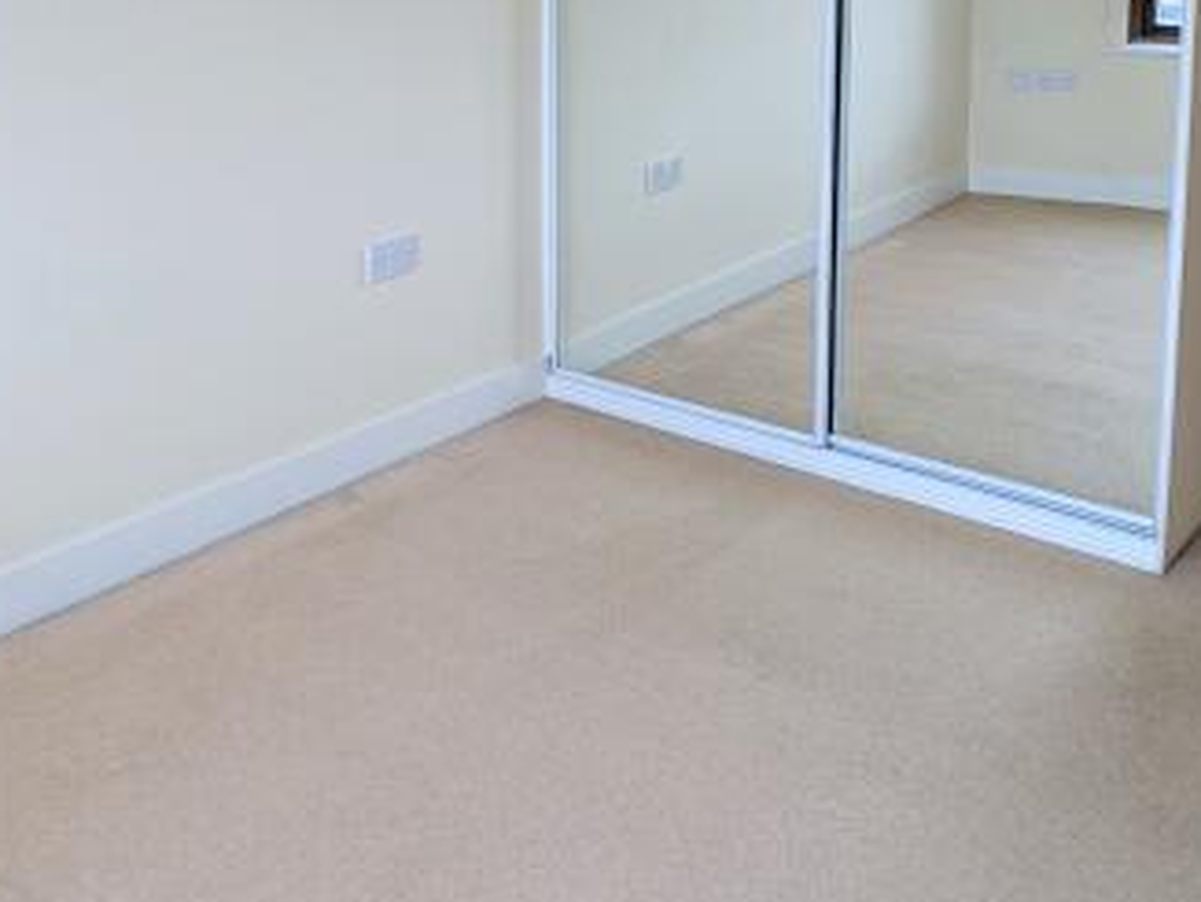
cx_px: 542
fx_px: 1528
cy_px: 46
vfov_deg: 31.0
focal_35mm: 44
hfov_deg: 42.9
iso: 42
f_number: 2.2
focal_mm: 1.83
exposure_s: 1/50
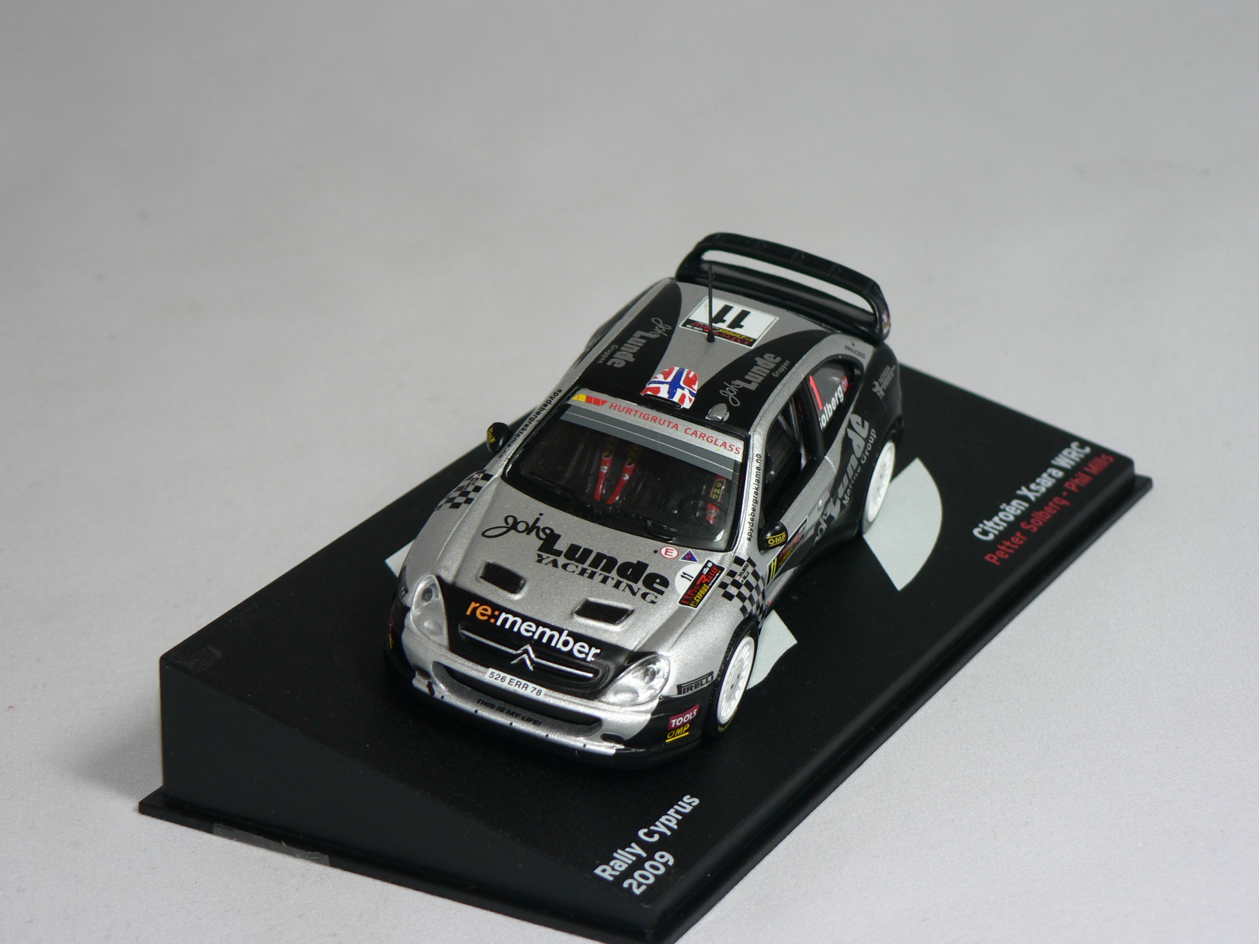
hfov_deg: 21.5
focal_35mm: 91
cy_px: 472
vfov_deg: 16.2
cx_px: 630
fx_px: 3310
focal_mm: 15.2
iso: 80
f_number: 3.2
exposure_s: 1/60
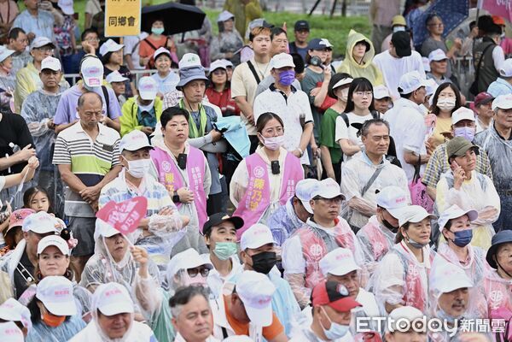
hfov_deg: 11.7
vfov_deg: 7.8
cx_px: 256
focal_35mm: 175
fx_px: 2489
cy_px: 171
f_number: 5.6
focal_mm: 175
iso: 1000
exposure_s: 1/500
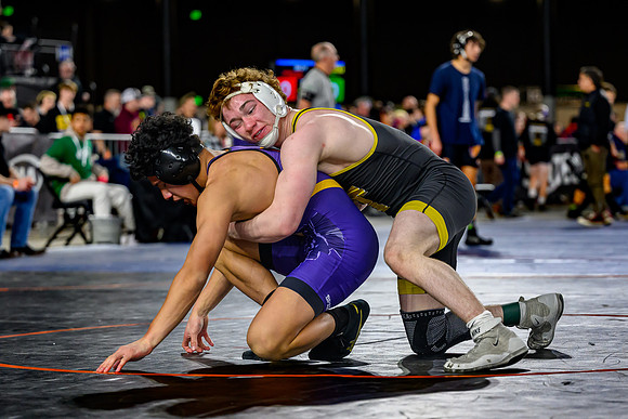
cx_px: 316
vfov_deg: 11.6
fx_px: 2063
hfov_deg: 17.3
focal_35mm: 118
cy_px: 237
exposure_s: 1/800
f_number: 2.8
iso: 2000
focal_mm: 85
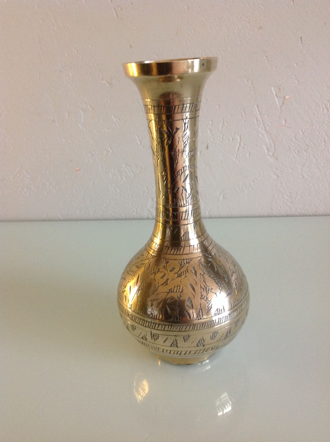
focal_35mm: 35
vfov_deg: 52.7
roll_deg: +4.8
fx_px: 446
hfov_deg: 40.6
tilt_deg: -21.1
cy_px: 221
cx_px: 165
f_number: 2.4
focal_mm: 4.28
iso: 160
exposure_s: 1/15
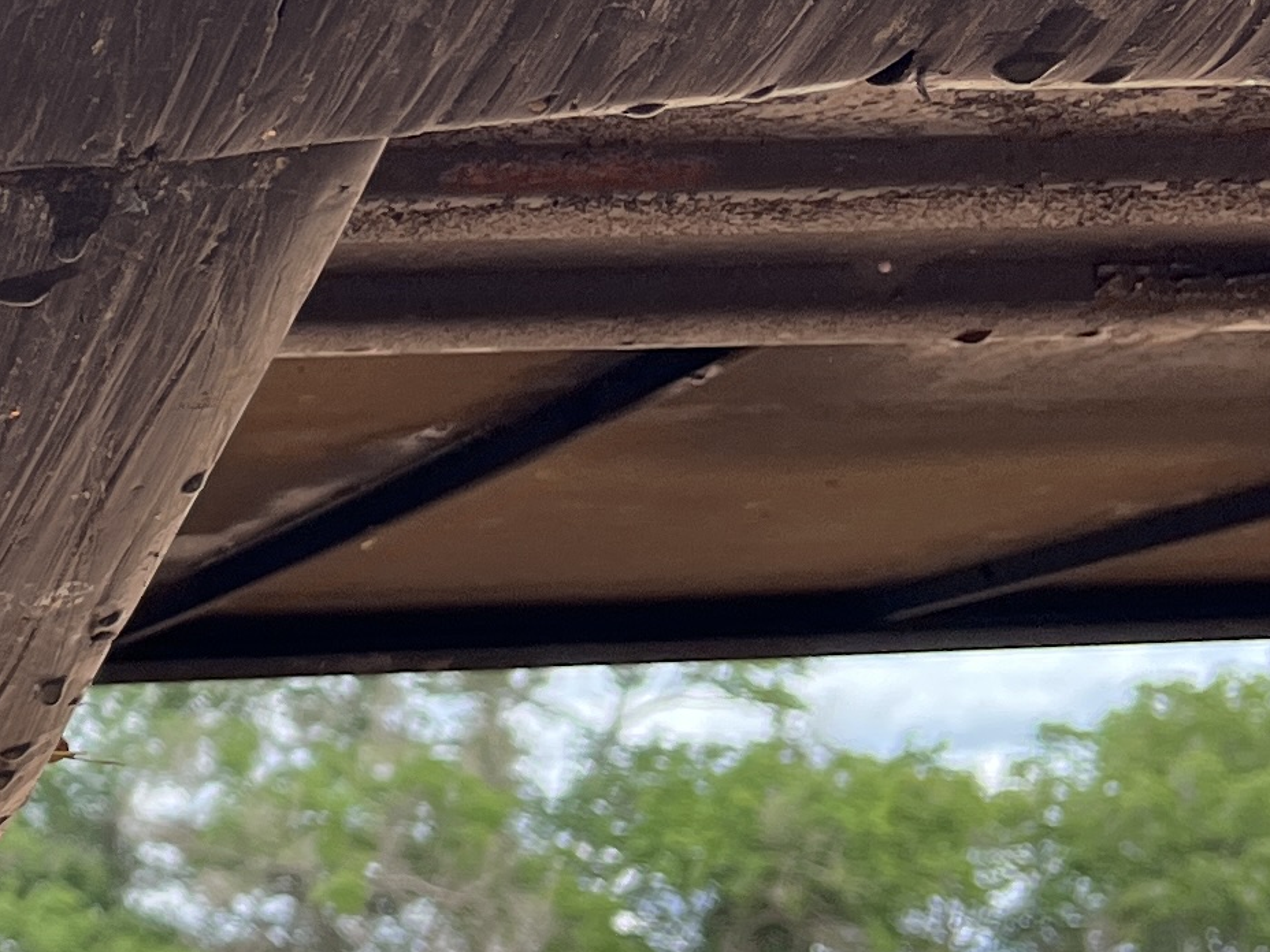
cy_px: 246
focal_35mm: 113
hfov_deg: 15.8
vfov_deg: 13.1
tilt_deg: +13.0
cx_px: -709
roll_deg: +3.8
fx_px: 4146
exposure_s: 1/569
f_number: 1.6
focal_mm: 5.1
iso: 50
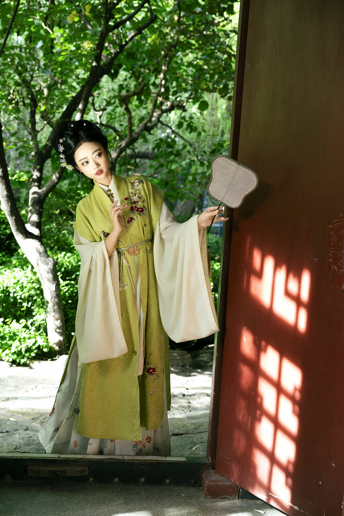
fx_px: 802
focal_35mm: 56
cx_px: 172
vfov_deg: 35.6
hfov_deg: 24.2
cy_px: 258
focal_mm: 56
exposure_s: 1/200
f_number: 4
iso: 800
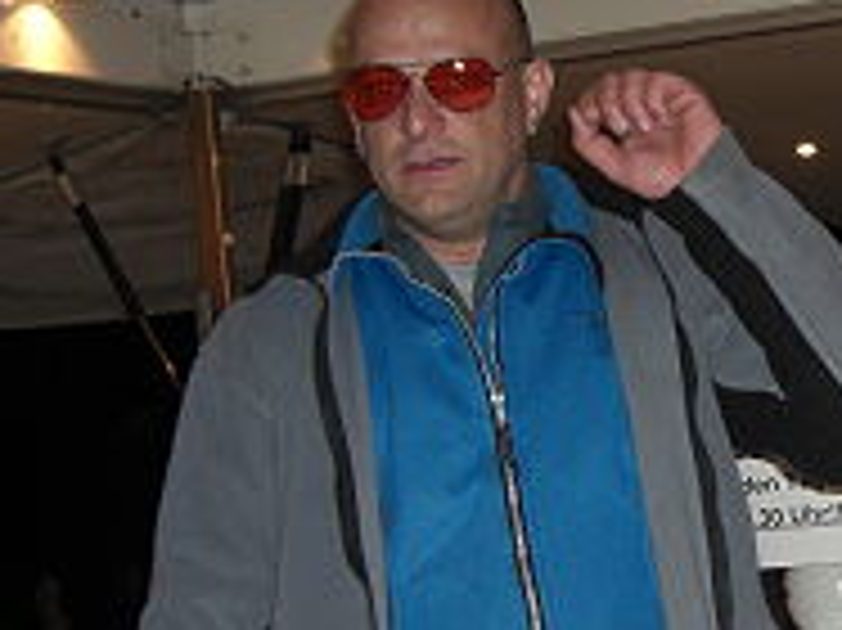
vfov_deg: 13.6
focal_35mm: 109
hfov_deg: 17.3
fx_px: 2650
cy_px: 277
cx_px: 988
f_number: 2.8
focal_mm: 7.9
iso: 200
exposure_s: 1/60
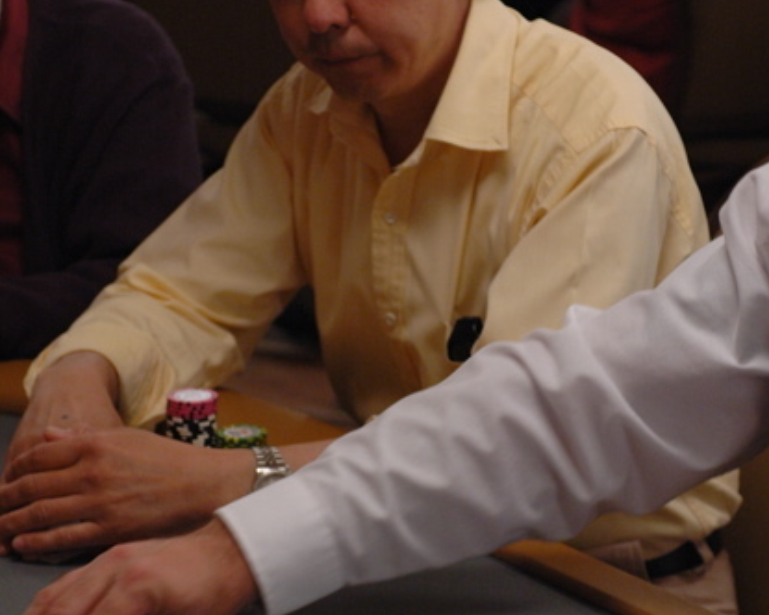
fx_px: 3500
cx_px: 371
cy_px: 355
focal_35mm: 154
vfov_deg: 10.0
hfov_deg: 12.5
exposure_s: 1/60
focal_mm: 65
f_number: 4.5
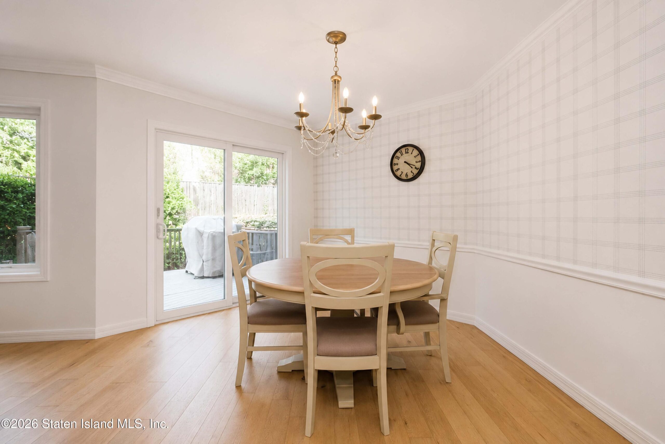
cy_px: 222
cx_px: 332
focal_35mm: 15
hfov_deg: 100.4
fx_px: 277
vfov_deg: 77.3
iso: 1600
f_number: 8
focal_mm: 10
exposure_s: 1/100
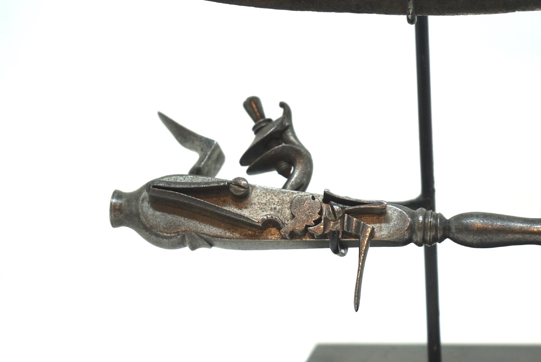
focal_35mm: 102
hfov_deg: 20.0
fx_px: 1534
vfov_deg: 13.4
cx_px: 270
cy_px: 181
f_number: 5.6
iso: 250
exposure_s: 1/160
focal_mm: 68
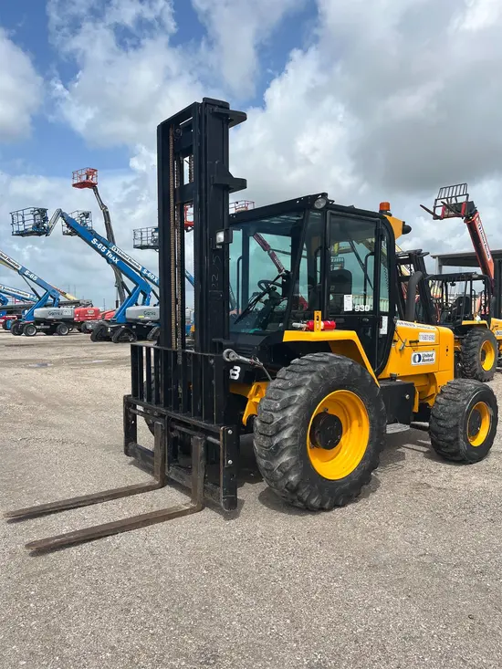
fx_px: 503
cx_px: 251
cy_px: 334
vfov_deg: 67.3
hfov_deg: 53.1
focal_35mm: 26
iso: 50
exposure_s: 1/4854
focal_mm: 5.1
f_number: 1.6
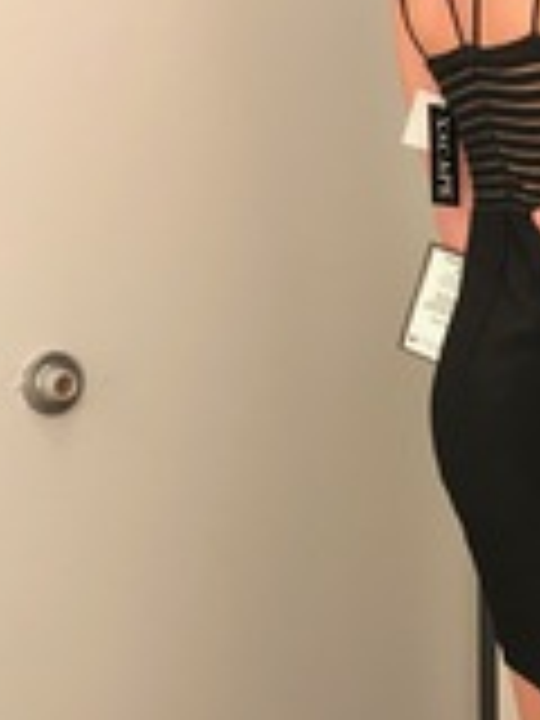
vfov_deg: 27.8
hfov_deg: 20.4
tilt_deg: -6.8
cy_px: 378
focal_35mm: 70
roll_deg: -0.1
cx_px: 531
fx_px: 1456
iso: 40
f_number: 1.8
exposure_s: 1/17
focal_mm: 3.99
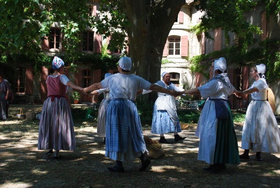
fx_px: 351
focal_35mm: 45
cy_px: 94
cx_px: 140
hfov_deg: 43.5
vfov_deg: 30.0
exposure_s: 1/125
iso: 110
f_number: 5.6
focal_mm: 30
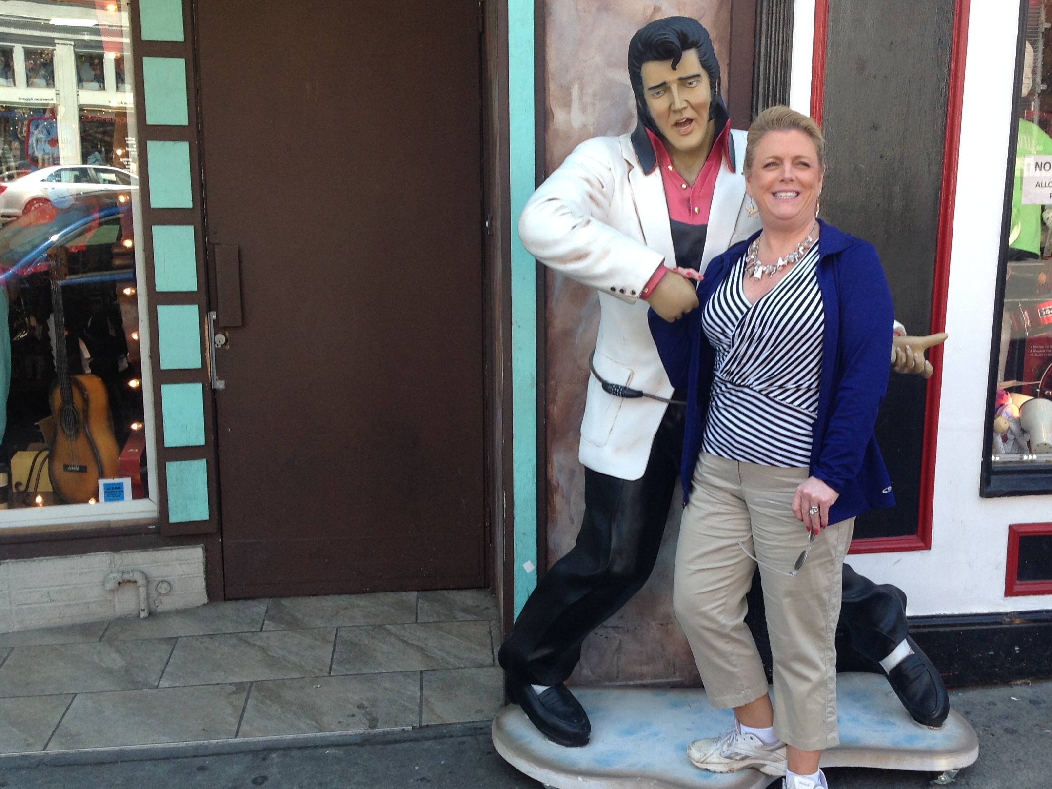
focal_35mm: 42
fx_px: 1276
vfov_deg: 34.3
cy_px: 417
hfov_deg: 44.6
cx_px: 619
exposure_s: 1/191
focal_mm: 4.28
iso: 50
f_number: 2.4
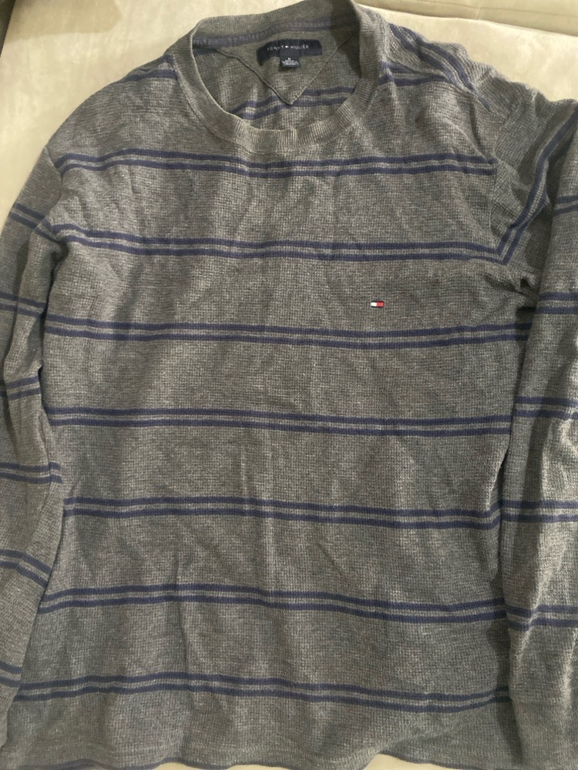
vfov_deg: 67.3
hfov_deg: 53.1
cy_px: 385
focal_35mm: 26
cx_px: 289
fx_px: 579
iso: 800
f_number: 1.8
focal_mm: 4.25
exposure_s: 1/25
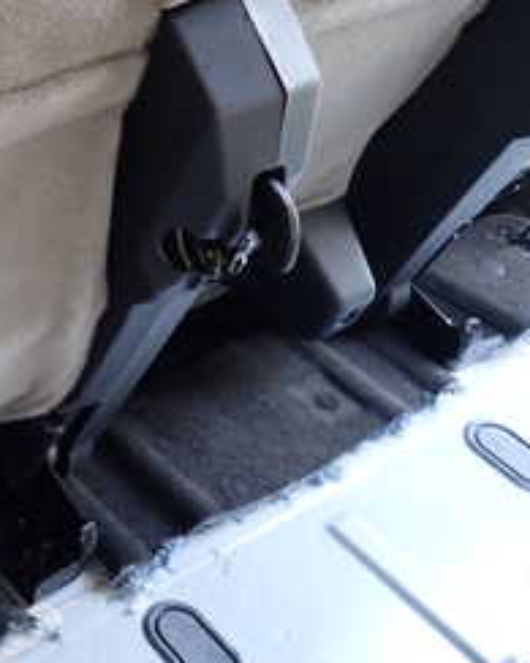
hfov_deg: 22.6
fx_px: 1177
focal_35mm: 60
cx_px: -166
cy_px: 198
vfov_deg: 31.1
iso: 200
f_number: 2
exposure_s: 1/60
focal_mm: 4.5
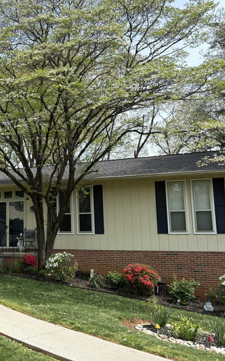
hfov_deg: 32.9
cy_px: 181
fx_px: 363
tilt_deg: +9.2
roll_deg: -0.1
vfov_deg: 52.7
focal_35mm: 37
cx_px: 27
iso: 50
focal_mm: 5.96
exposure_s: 1/1420
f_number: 1.6
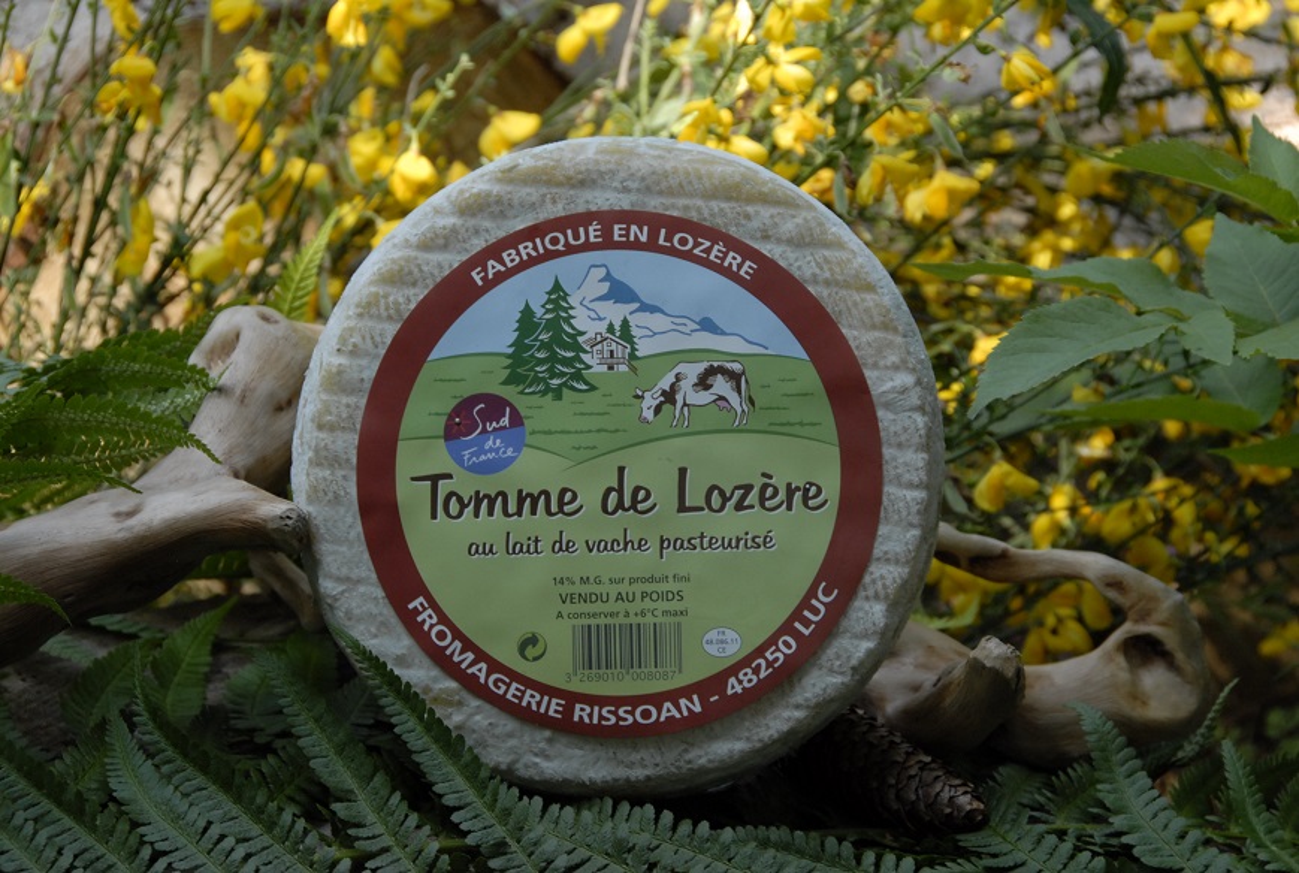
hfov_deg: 16.6
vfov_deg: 11.2
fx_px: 4449
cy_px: 436
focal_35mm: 123
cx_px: 650
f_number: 7.1
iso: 400
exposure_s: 1/125
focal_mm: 82
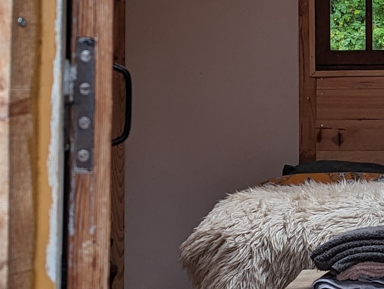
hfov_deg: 17.0
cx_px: 358
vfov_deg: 13.0
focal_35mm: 114
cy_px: 54
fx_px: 1267
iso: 68
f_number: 1.85
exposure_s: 1/77.6
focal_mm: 6.81
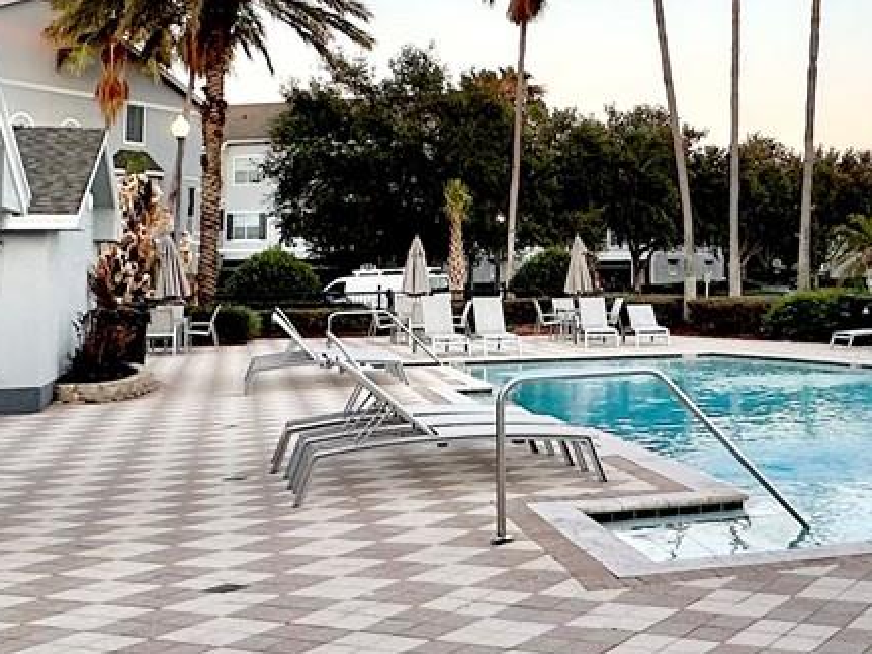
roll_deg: +1.0
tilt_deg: +4.3
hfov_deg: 35.0
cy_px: 174
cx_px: 765
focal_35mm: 52
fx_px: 1310
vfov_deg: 27.7
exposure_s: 1/236
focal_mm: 2.22
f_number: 2.2
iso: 40
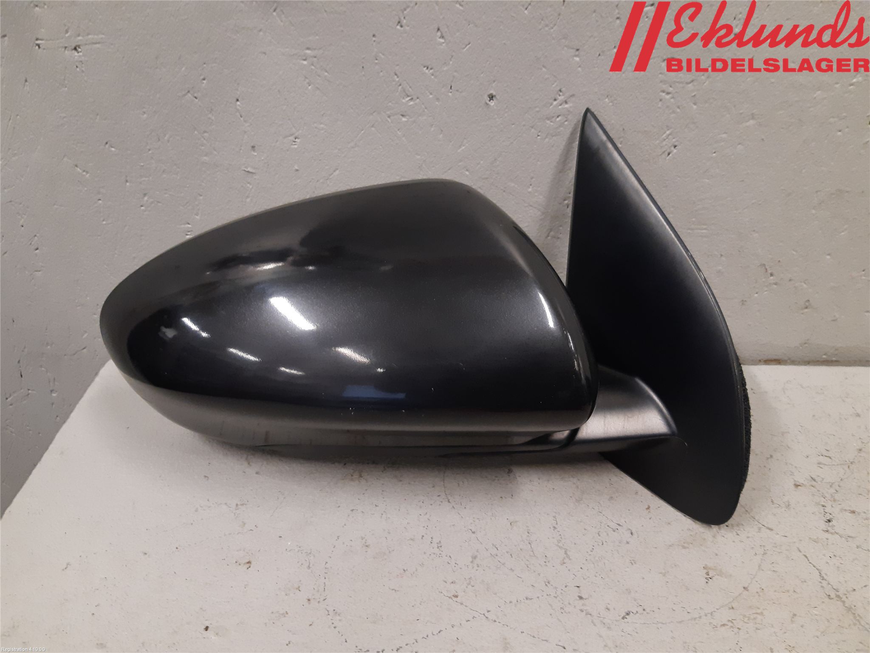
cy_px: 326
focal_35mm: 26
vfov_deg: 53.1
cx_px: 435
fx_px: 653
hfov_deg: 67.3
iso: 200
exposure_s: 1/60
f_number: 1.7
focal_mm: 3.93
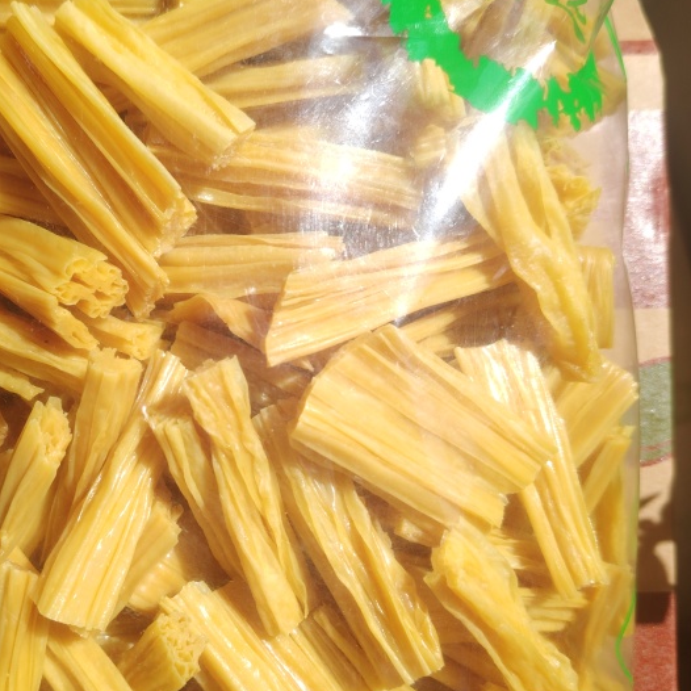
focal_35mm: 43
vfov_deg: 39.1
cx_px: 167
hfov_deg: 38.1
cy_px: 376
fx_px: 971
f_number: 1.75
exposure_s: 1/900
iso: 194
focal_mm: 5.25
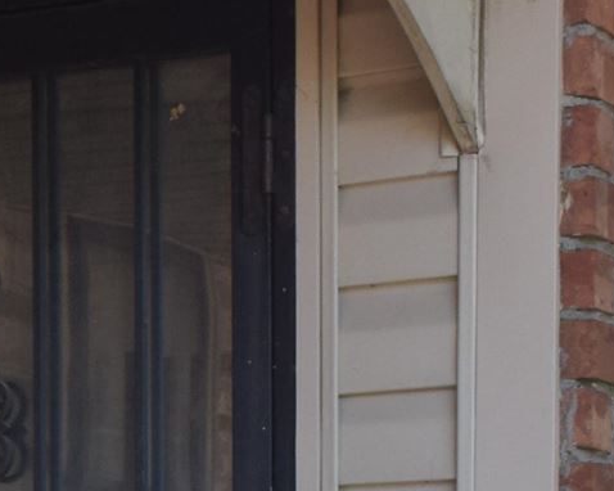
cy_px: 923
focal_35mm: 190
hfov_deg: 9.6
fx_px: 3452
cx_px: -529
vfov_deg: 7.8
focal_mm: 21
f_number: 7.1
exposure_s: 1/200
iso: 400
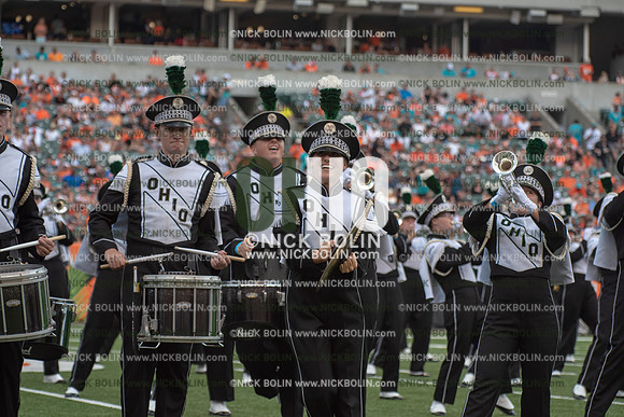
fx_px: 2427
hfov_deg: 14.7
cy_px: 208
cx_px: 312
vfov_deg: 9.8
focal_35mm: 140
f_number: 5.6
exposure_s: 1/1250
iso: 400
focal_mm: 140
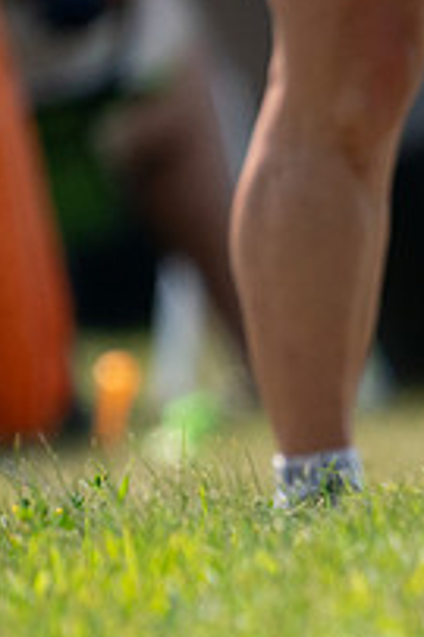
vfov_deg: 1.2
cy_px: 312
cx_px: 798
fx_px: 30365
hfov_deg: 0.8
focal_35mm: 1716
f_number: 6.3
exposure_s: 1/4000
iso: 1600
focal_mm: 600
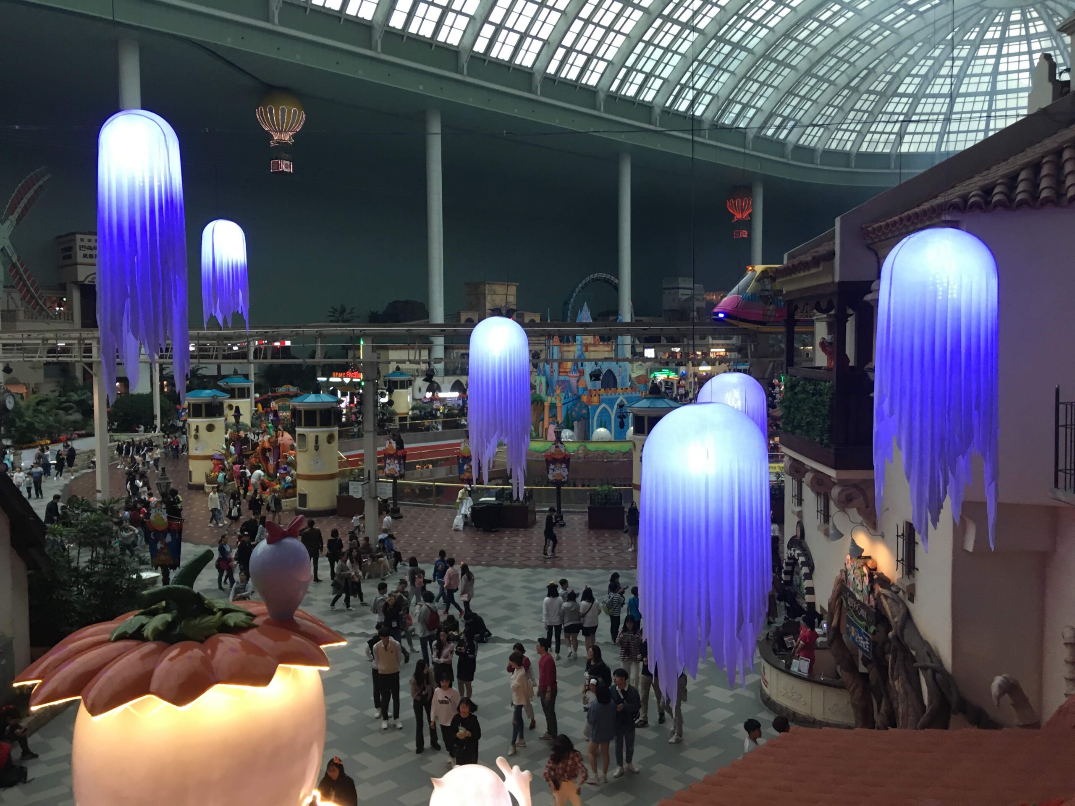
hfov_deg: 61.7
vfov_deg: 48.2
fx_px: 901
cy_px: 403
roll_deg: -0.5
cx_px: 538
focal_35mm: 29
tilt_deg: -0.9
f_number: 2.2
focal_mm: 4.15
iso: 80
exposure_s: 1/30
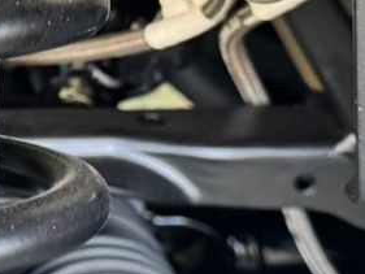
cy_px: -93
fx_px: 1846
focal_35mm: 175
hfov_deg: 10.8
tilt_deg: -23.6
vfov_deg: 8.4
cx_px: -223
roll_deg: -1.9
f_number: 1.78
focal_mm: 6.76
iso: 400
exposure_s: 1/60
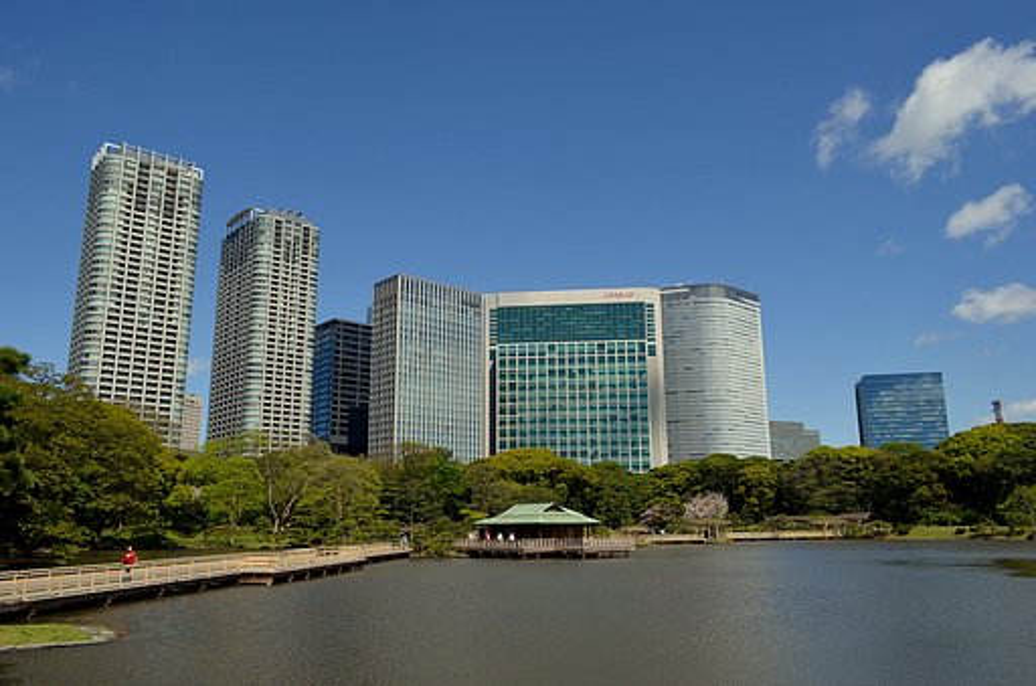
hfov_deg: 67.5
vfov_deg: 47.7
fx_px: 775
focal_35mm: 27
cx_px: 518
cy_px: 343
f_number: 9
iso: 100
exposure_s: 1/320
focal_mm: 18
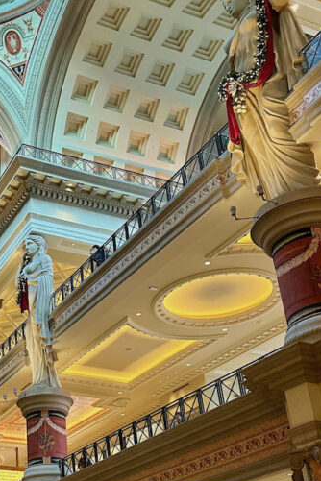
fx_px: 682
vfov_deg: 38.6
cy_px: 306
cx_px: -5
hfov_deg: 25.1
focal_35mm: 51
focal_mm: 6.86
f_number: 1.78
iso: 250
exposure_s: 1/60
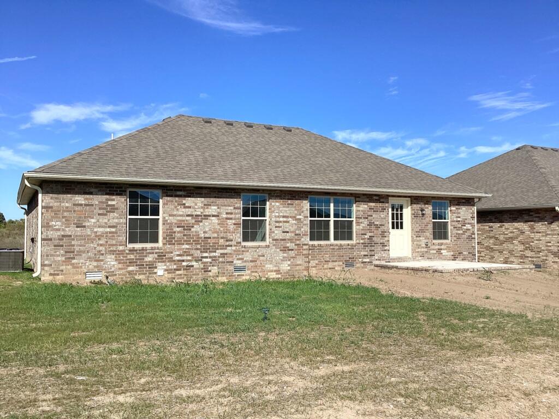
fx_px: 501
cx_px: 280
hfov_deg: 58.4
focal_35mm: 31
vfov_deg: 45.4
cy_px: 210
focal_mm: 3.3
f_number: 2.4
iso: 25
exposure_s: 1/1538
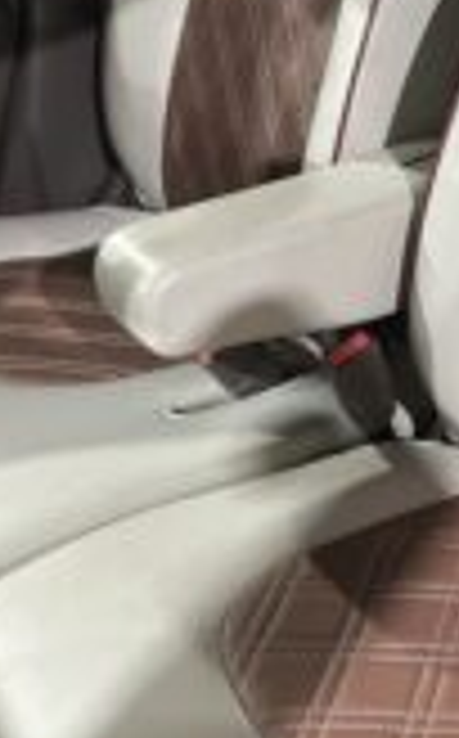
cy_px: 236
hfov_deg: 21.5
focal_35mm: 59
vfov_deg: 34.2
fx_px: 1185
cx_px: 400
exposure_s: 1/50
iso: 500
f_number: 1.5
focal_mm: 5.7
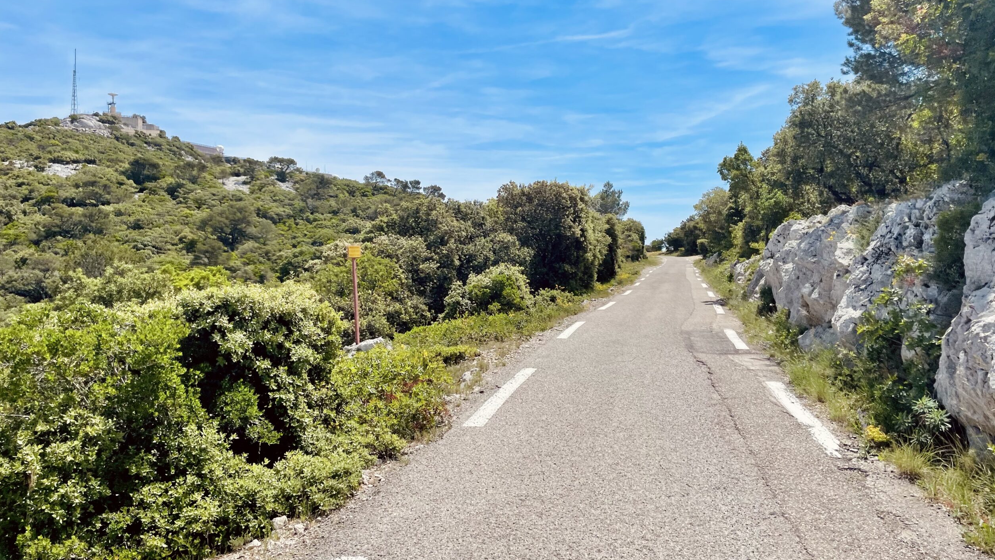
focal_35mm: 29
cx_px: 508
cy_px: 251
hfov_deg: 66.1
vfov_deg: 40.1
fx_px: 765
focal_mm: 4.2
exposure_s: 1/4831
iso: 32
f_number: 1.6
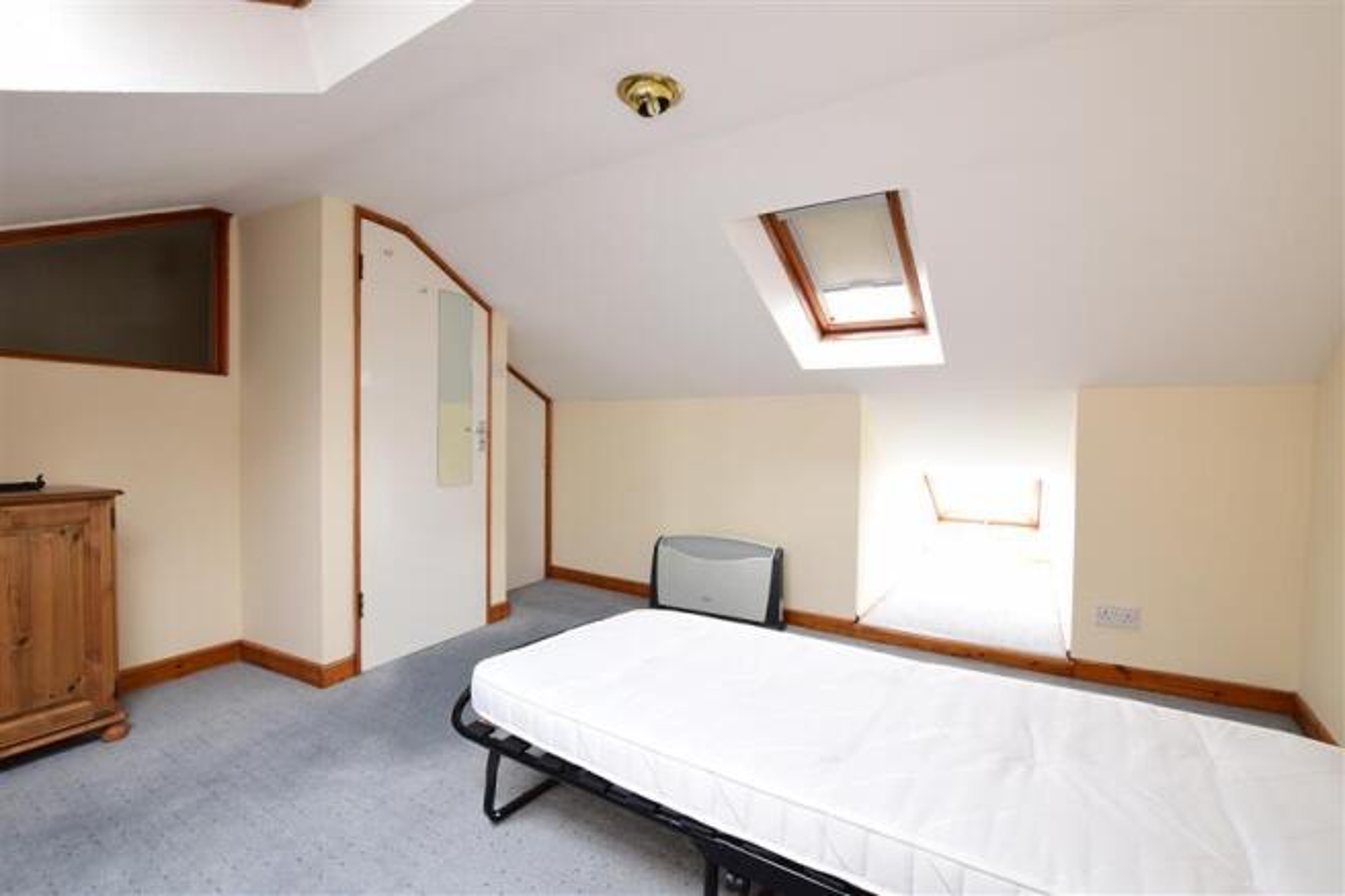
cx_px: 672
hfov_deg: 100.4
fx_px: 560
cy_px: 448
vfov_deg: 77.3
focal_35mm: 15
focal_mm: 10
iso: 250
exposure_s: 1/8
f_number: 13
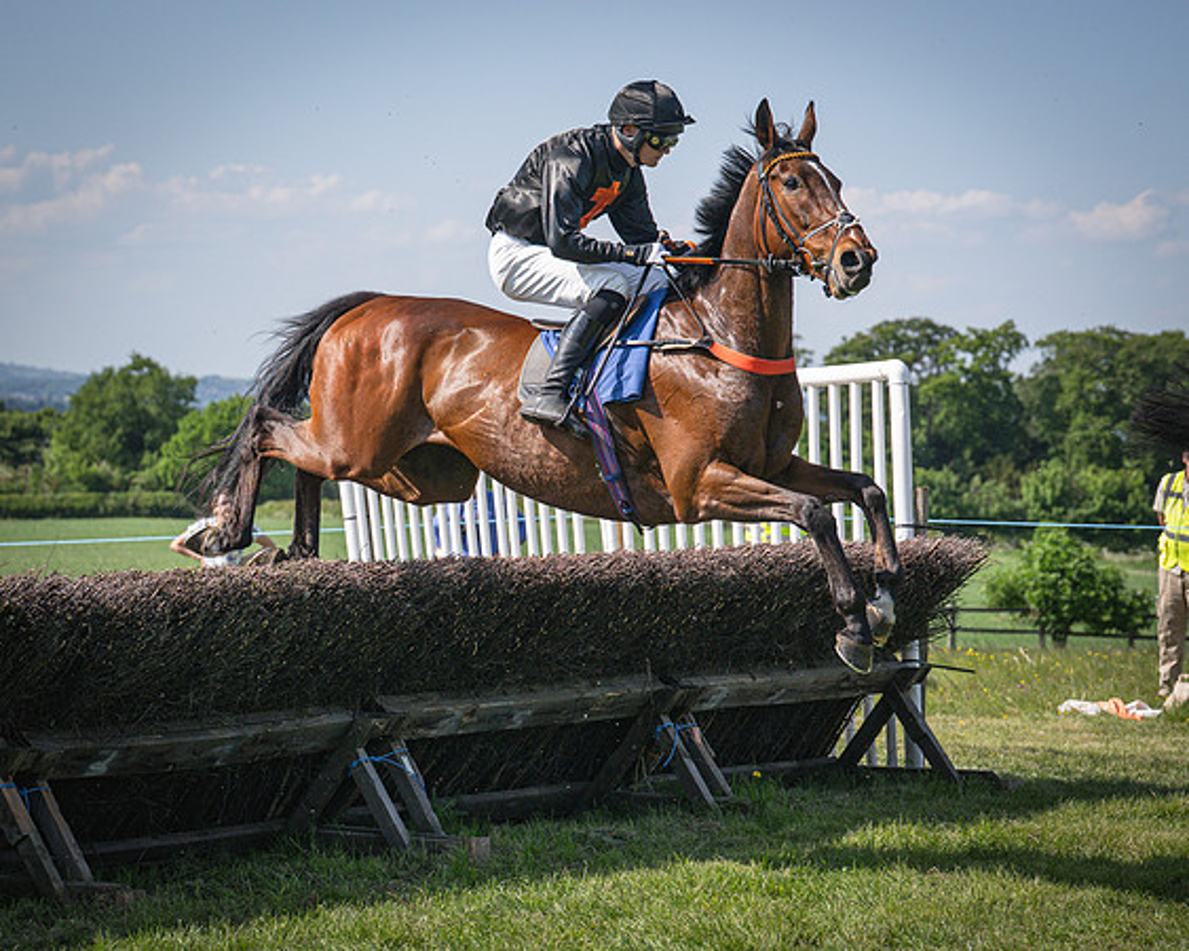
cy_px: 472
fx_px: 3985
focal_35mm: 113
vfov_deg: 13.6
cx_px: 556
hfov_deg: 17.0
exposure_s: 1/3200
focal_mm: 70
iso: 400
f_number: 4
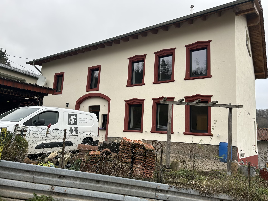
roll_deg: -3.0
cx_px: 134
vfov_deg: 53.1
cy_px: 100
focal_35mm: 26
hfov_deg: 67.3
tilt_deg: +9.5
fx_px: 201
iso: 50
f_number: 1.5
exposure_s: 1/418
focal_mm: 5.7
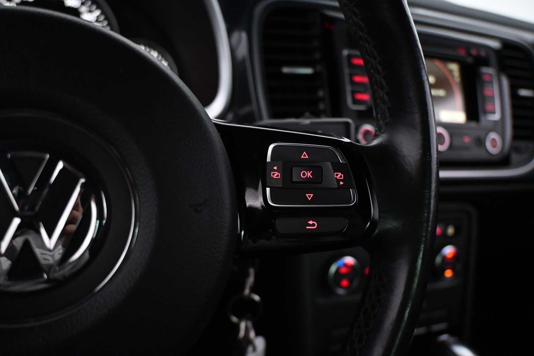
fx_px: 445
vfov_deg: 43.6
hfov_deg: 61.9
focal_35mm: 30
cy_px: 178
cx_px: 267
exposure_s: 1/60
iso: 4000
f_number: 3.8
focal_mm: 20
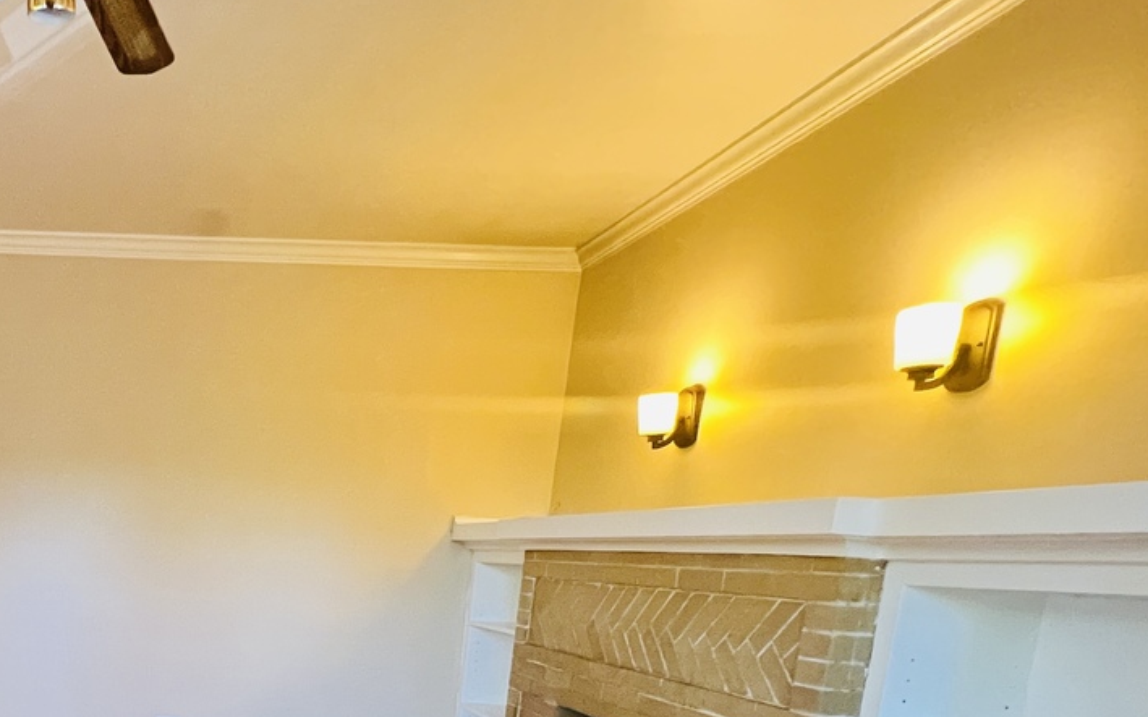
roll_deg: -2.5
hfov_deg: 56.0
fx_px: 876
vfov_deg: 39.8
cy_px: 698
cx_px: 83
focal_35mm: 28
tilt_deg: -9.9
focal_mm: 1.57
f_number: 1.8
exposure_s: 1/60
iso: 500
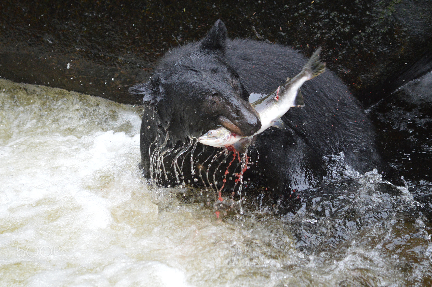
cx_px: 216
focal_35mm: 292
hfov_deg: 7.0
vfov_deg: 4.7
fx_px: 3507
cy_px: 144
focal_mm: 195
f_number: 5
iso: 1800
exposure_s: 1/500
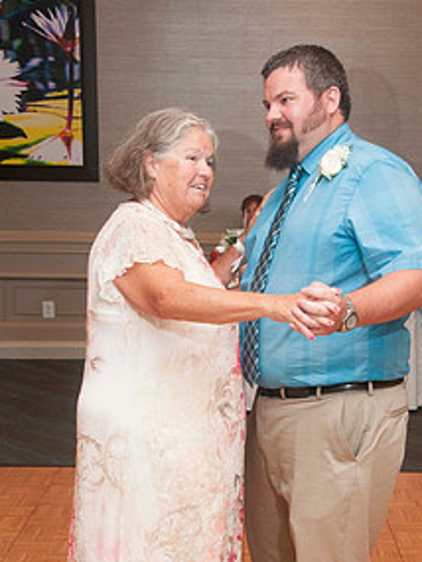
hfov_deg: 22.3
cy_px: 388
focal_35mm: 66
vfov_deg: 29.1
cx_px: 224
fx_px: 1072
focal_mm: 29
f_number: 5.6
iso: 800
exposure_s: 1/60
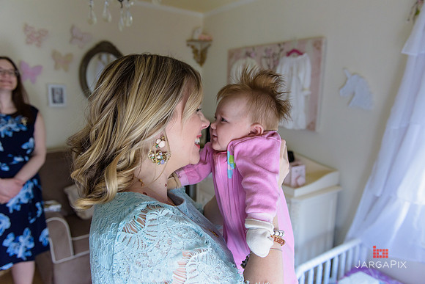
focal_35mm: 27
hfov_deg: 67.4
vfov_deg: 48.0
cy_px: 142
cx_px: 212
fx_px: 319
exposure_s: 1/200
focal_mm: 27
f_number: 3.2
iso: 1600
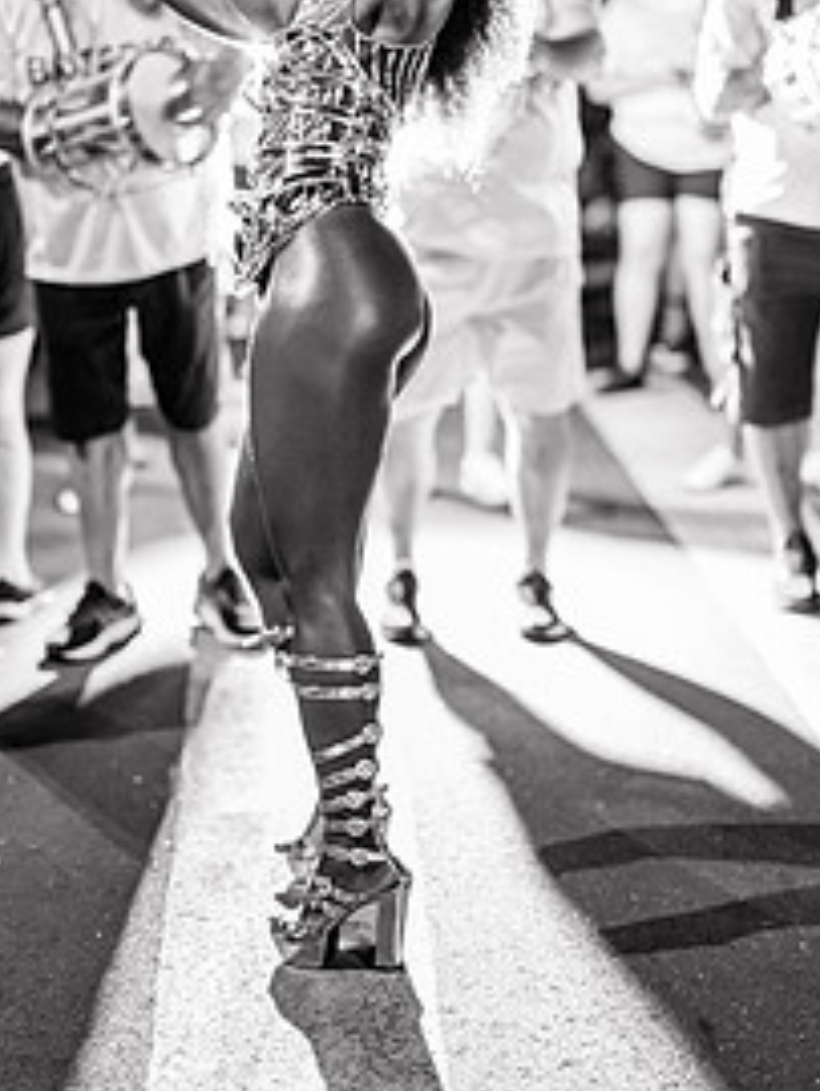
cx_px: 416
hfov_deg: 18.5
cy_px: 295
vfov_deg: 24.2
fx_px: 2523
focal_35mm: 80
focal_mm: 50
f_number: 1.2
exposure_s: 1/320
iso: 2500
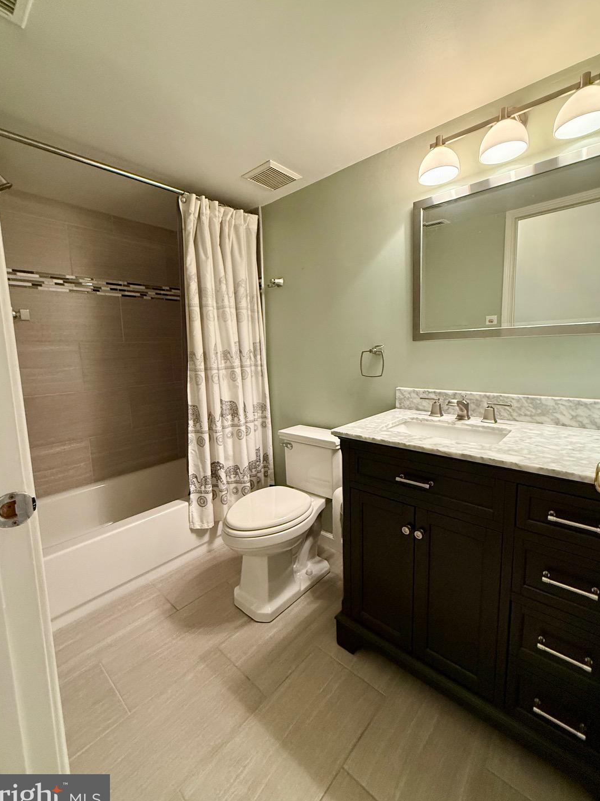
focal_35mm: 15
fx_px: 347
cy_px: 391
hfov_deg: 81.7
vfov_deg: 98.2
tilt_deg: -6.2
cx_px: 292
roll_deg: +0.9
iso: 400
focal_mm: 2.22
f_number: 2.2
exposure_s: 1/60
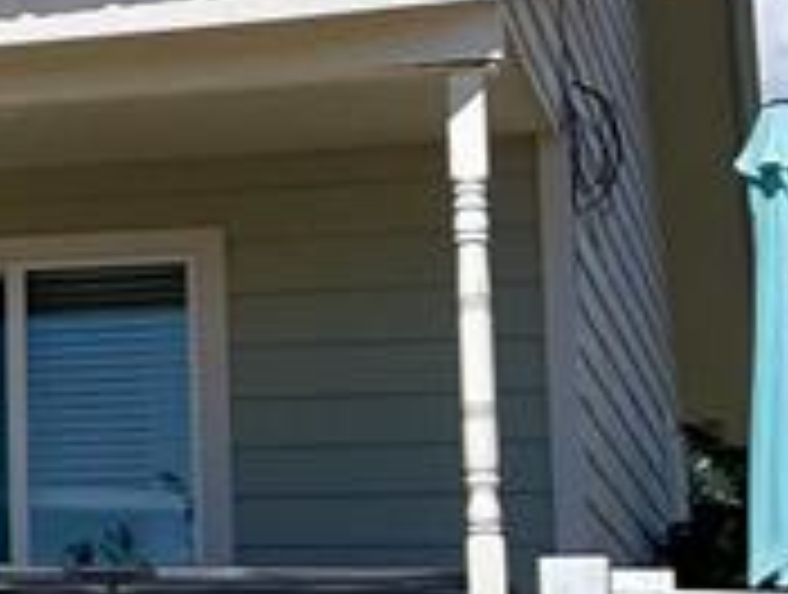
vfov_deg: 10.2
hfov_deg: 10.5
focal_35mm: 146
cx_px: -1414
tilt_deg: +5.9
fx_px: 3330
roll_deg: -1.8
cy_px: 292
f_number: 1.6
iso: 32
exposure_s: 1/6250
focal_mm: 5.1
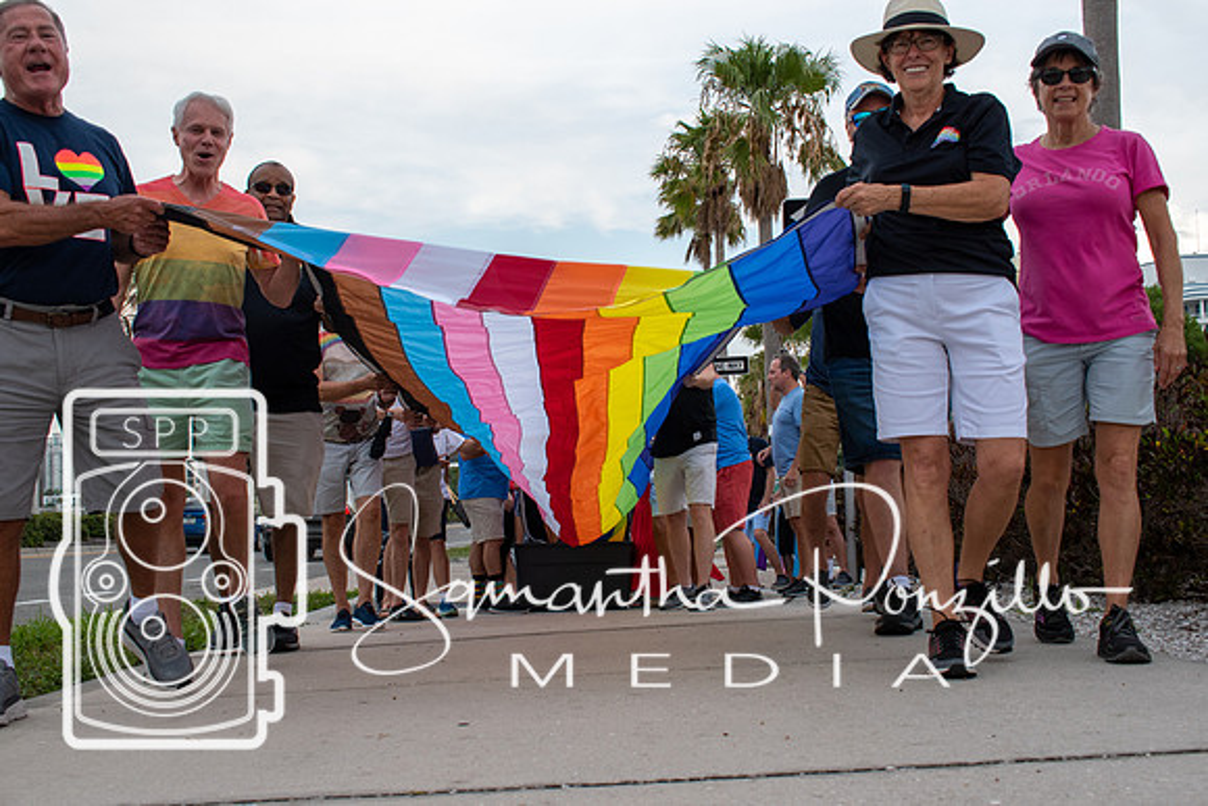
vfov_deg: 34.2
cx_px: 604
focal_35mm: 39
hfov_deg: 49.5
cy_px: 403
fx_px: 1309
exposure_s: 1/250
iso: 280
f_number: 8
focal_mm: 26
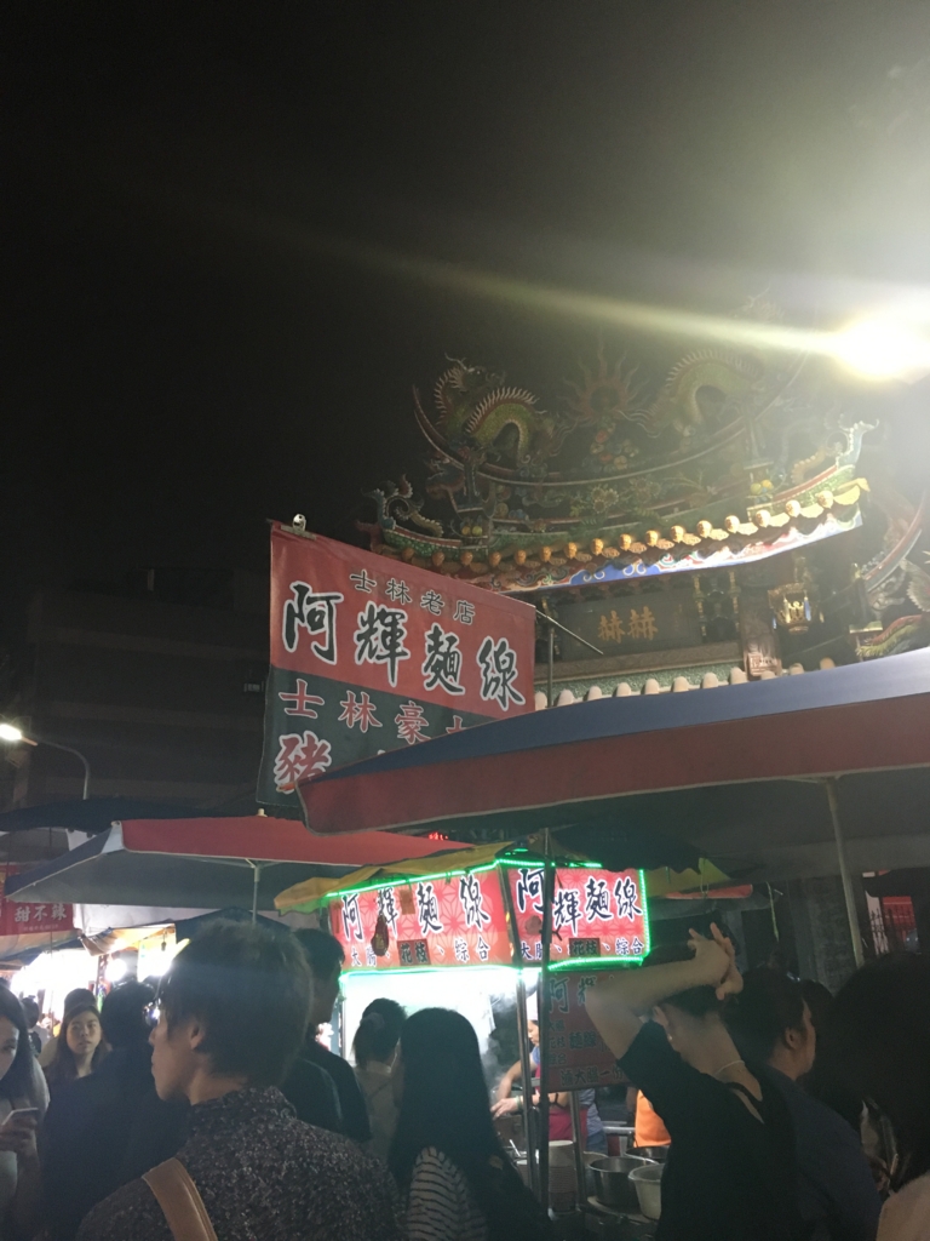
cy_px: 620
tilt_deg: +19.0
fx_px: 1039
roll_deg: +3.8
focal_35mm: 29
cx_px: 465
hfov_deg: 48.2
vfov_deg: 61.7
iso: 160
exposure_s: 1/30
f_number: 2.2
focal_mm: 4.15
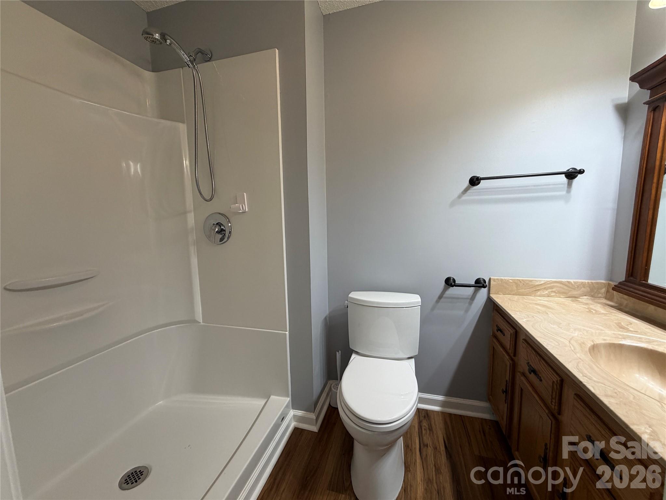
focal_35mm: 14
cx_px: 333
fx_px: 269
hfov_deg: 102.1
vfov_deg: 85.7
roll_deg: +1.3
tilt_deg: -7.3
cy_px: 250
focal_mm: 2.22
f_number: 2.2
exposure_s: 1/120
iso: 160
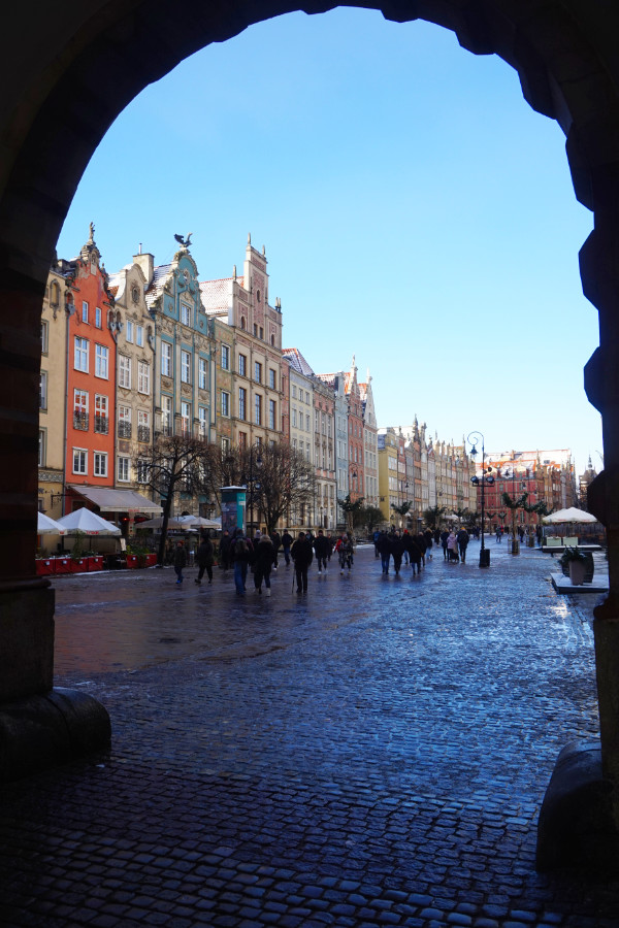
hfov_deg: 43.6
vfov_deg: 61.9
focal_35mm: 30
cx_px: 310
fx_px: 774
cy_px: 464
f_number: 9
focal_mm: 20
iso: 100
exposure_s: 1/80
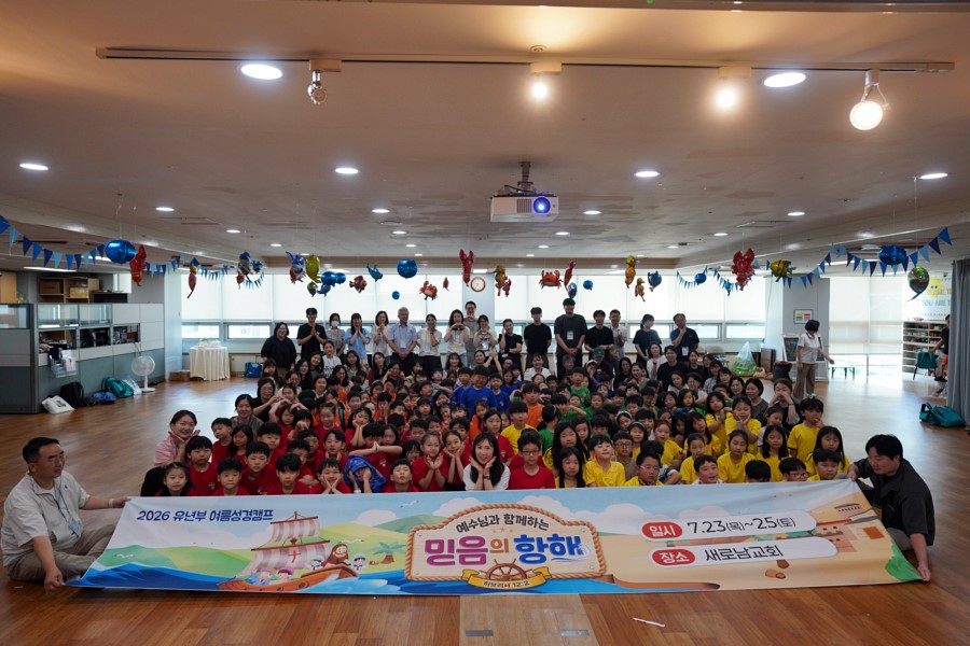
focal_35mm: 23
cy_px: 323
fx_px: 620
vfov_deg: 55.1
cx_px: 485
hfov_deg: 76.1
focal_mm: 23
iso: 800
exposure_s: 1/160
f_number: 4
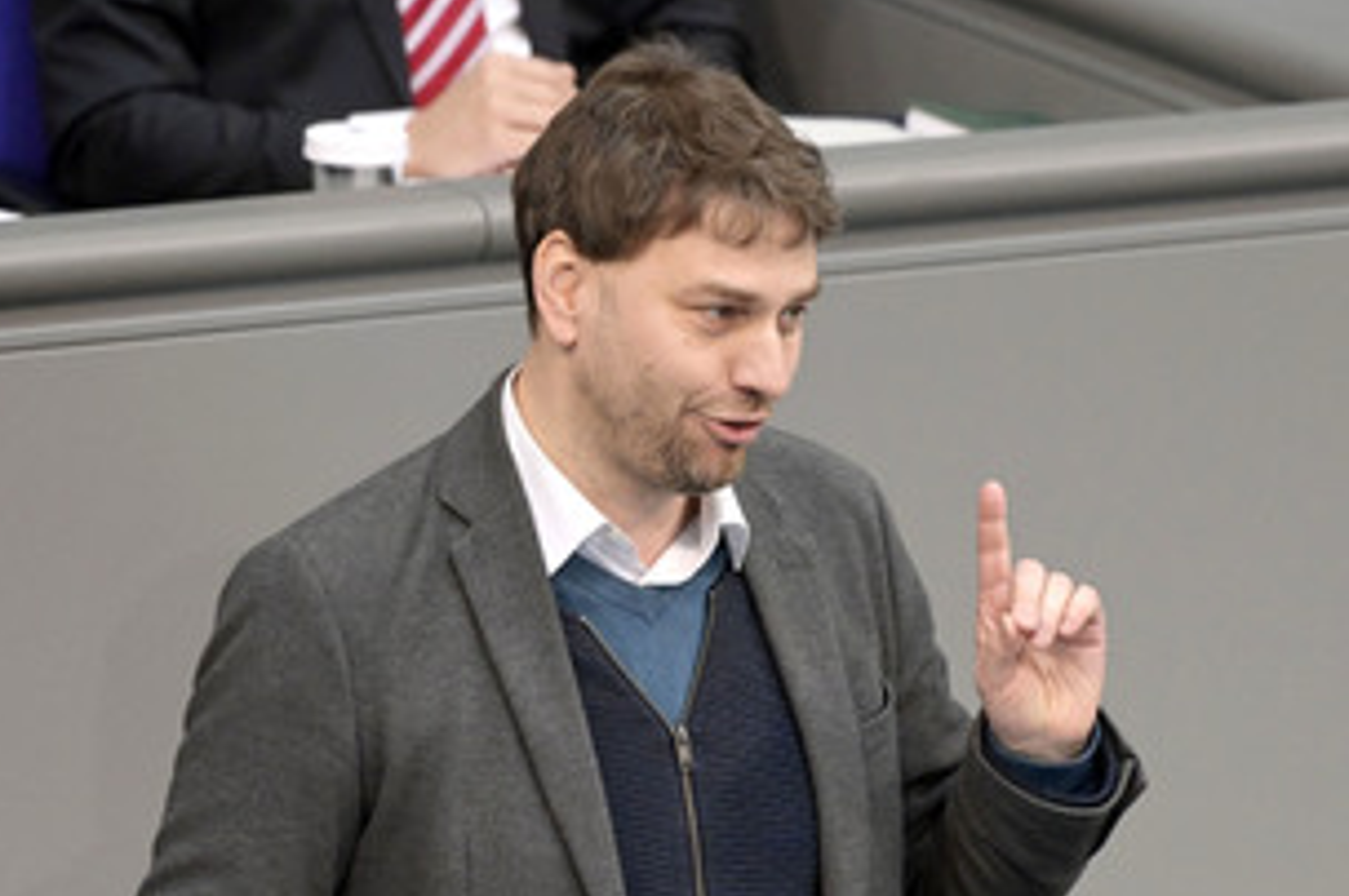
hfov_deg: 3.7
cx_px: 646
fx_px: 21074
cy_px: 656
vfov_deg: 2.4
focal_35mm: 563
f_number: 5.6
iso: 8000
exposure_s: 1/400
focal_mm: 380
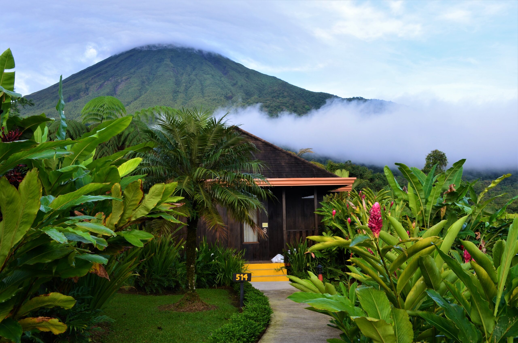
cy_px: 172
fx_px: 517
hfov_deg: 53.2
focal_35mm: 36
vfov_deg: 36.7
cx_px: 259
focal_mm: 24
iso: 250
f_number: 10
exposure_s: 1/60
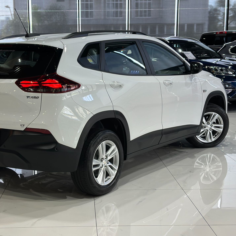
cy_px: 118
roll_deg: +0.6
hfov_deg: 29.9
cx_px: 87
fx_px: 440
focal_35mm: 57
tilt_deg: -9.2
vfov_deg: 30.0
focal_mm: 6.86
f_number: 1.78
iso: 125
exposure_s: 1/170
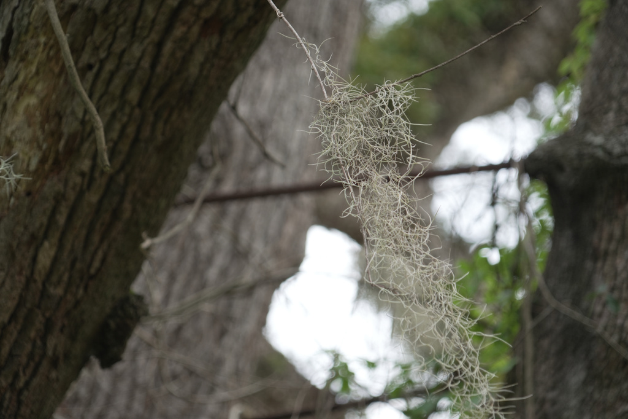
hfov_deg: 10.0
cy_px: 210
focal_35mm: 205
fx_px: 3575
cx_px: 314
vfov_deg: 6.7
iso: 250
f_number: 6.3
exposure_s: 1/125
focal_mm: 205
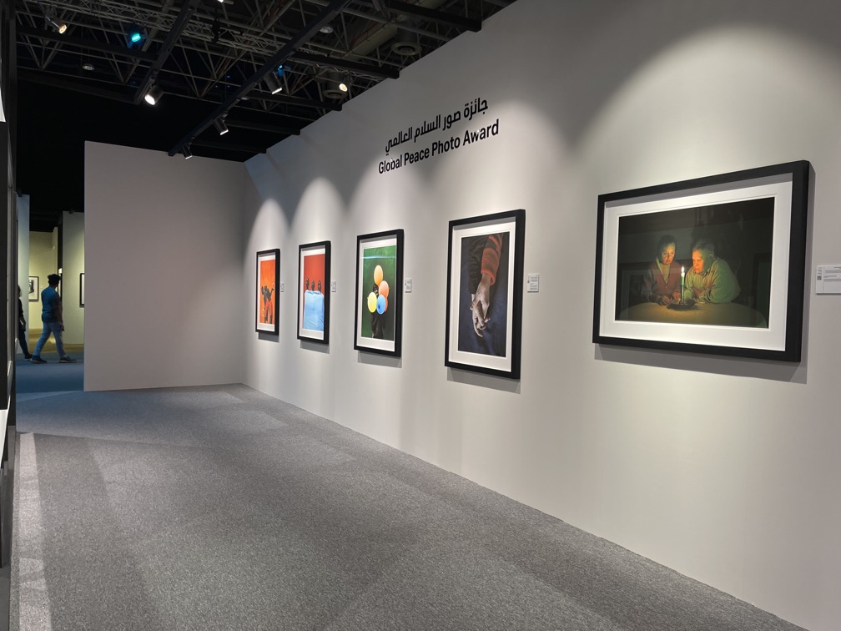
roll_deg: -1.4
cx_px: 420
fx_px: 632
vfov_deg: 53.1
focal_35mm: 26
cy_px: 316
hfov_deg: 67.3
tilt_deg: -2.1
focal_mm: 5.1
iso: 100
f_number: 1.6
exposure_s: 1/100
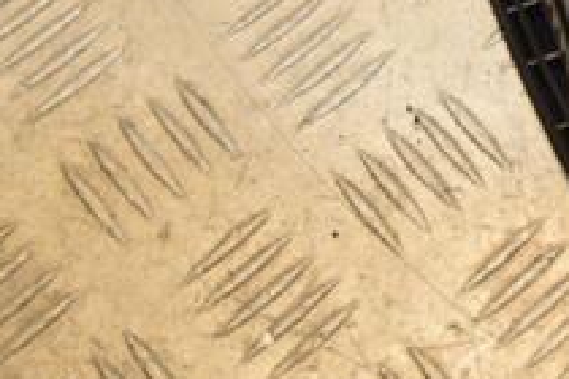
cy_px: -130
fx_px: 1897
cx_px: 805
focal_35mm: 120
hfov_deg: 15.9
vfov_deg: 11.1
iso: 800
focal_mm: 28
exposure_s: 1/200
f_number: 9
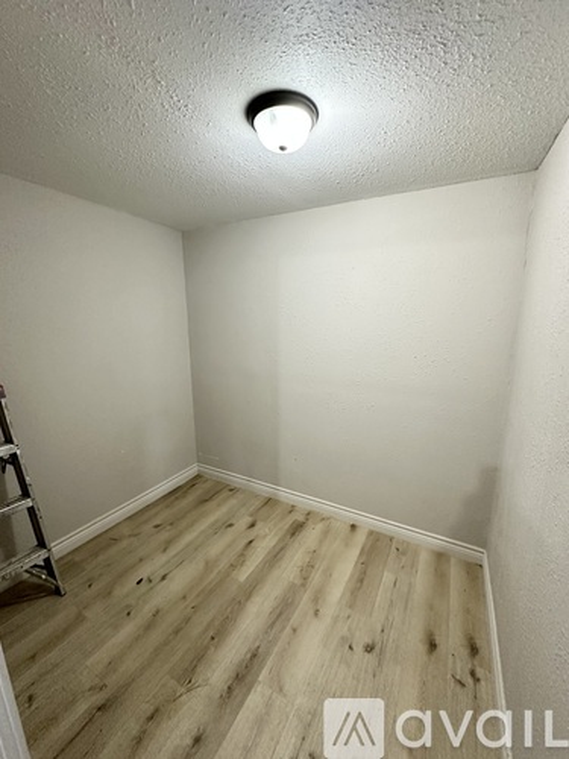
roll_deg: +0.1
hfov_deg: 85.7
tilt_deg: -11.5
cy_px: 380
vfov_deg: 102.1
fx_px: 307
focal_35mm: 14
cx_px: 284
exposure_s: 1/60
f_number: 2.2
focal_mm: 2.22
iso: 400
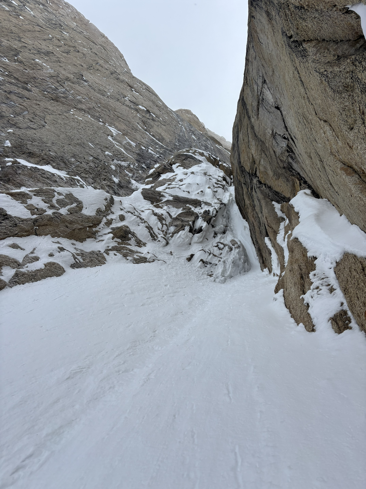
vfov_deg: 67.3
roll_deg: -15.0
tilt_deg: +44.5
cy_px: 244
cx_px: 183
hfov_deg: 53.1
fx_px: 367
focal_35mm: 26
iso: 50
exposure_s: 1/6711
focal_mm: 5.96
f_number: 1.6
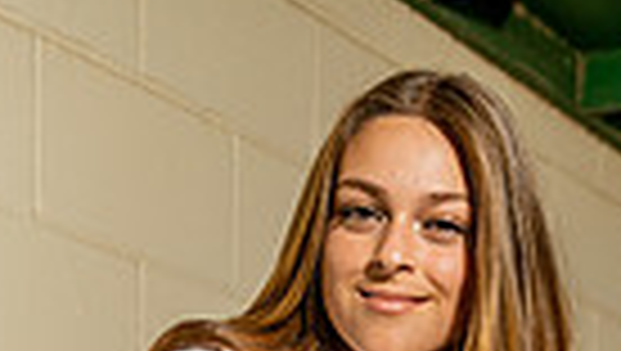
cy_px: 932
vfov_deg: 9.1
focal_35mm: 116
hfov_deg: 18.4
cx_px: 320
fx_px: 1912
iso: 250
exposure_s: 1/250
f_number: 4.5
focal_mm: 34
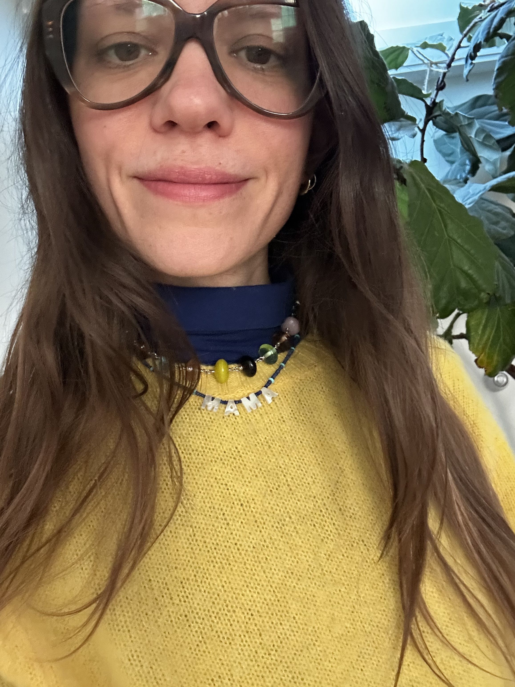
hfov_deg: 46.8
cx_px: 258
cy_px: 344
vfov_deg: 60.0
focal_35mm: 30
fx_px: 595
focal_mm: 2.69
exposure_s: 1/30
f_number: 1.9
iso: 500
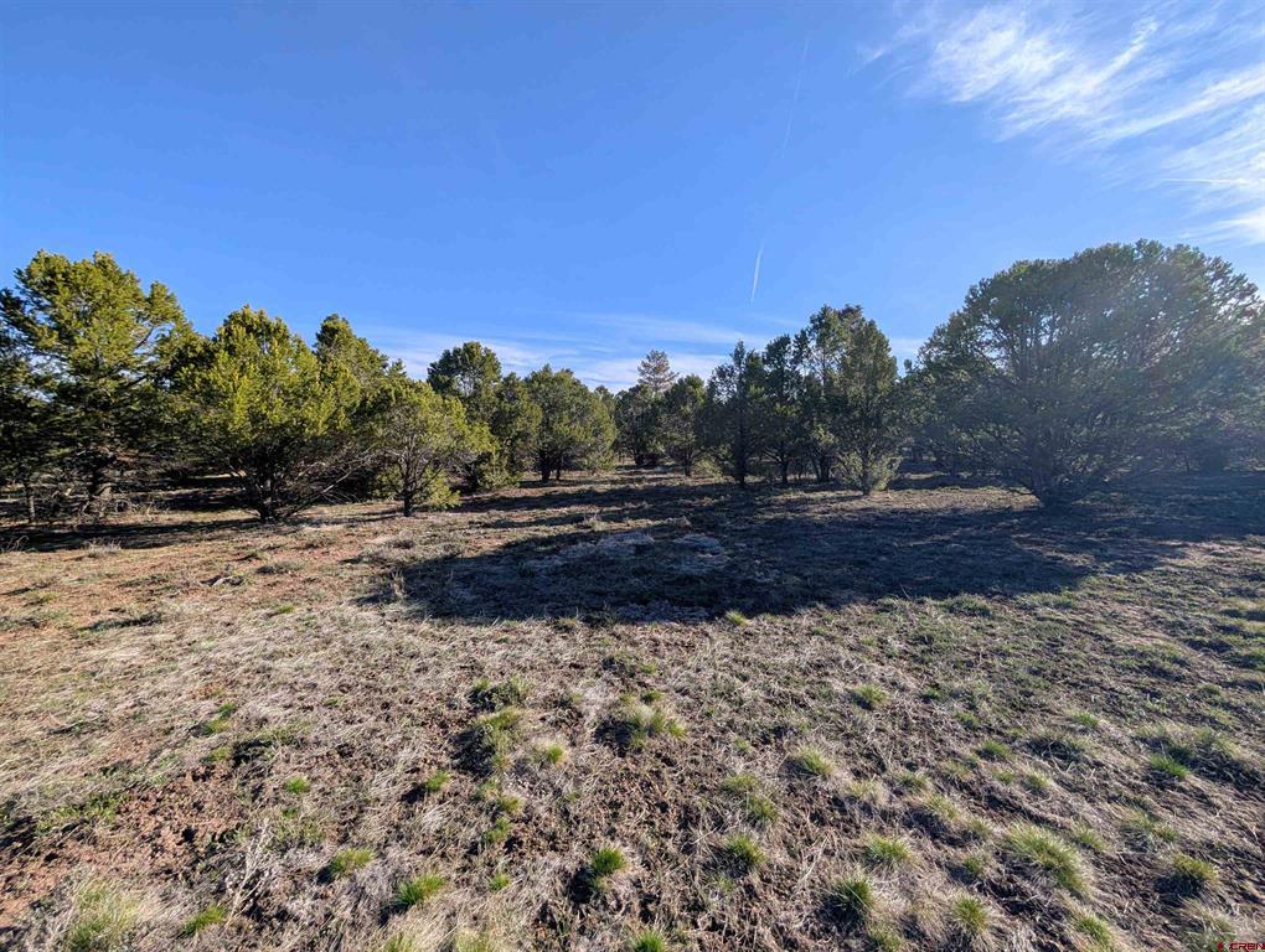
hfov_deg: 110.5
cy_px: 476
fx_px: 439
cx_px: 632
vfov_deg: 94.6
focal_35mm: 12
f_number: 1.7
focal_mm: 2.02
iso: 51
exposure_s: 1/2786
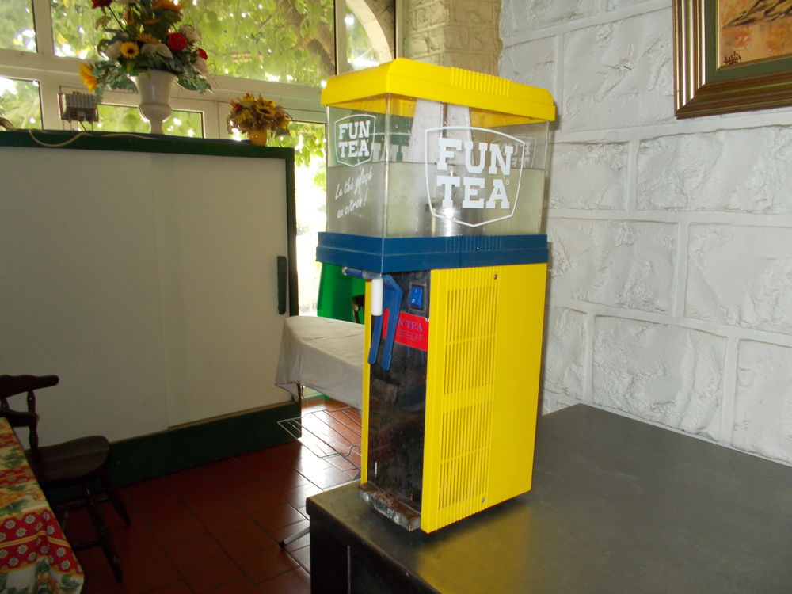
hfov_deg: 67.3
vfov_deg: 53.1
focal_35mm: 26
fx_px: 595
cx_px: 396
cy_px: 297
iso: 200
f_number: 3.2
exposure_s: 1/25
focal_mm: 4.6
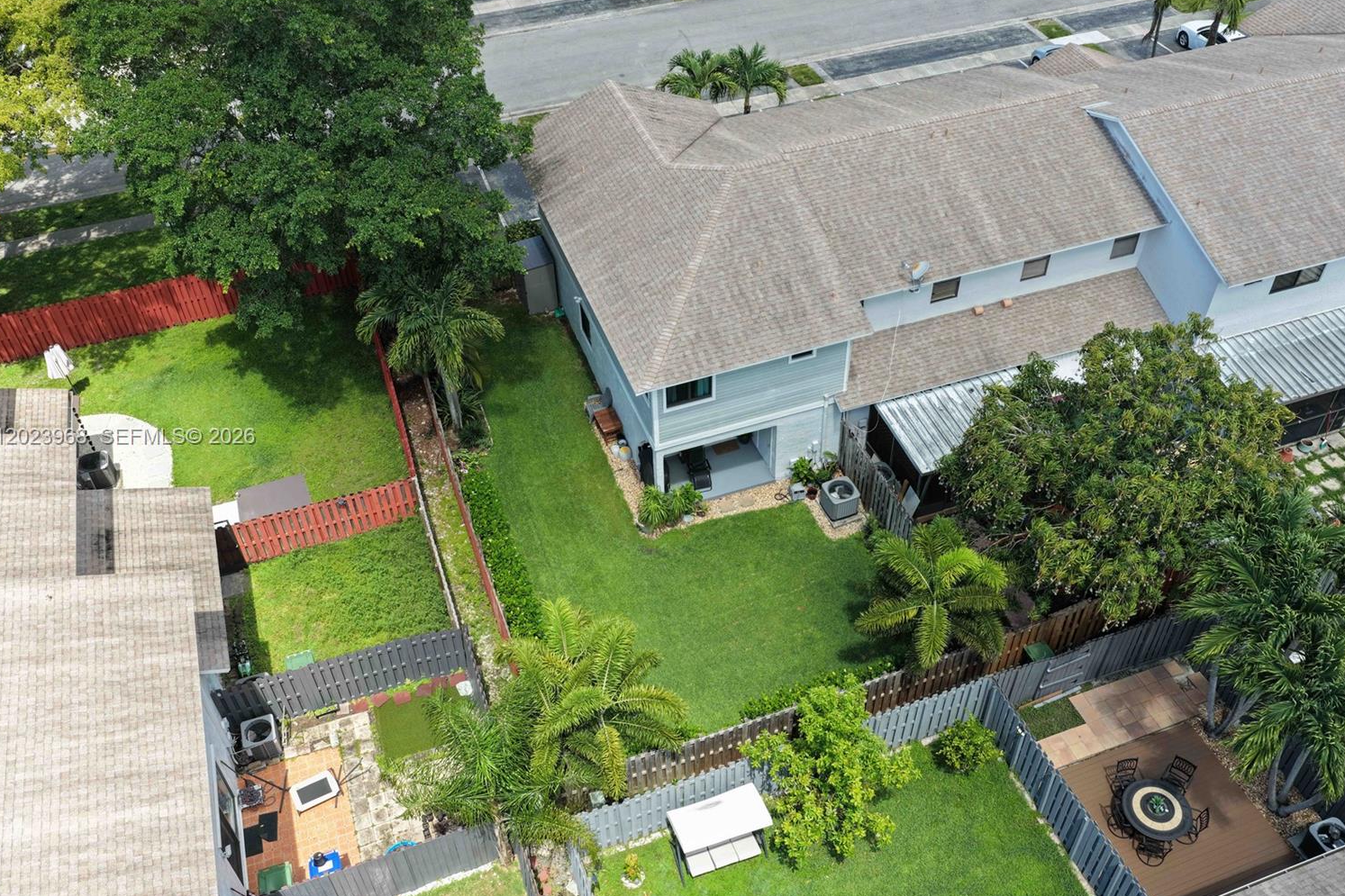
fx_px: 1121
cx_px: 695
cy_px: 438
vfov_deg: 43.6
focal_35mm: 30
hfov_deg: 61.9
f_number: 4
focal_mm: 14.45
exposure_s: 1/320
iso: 160
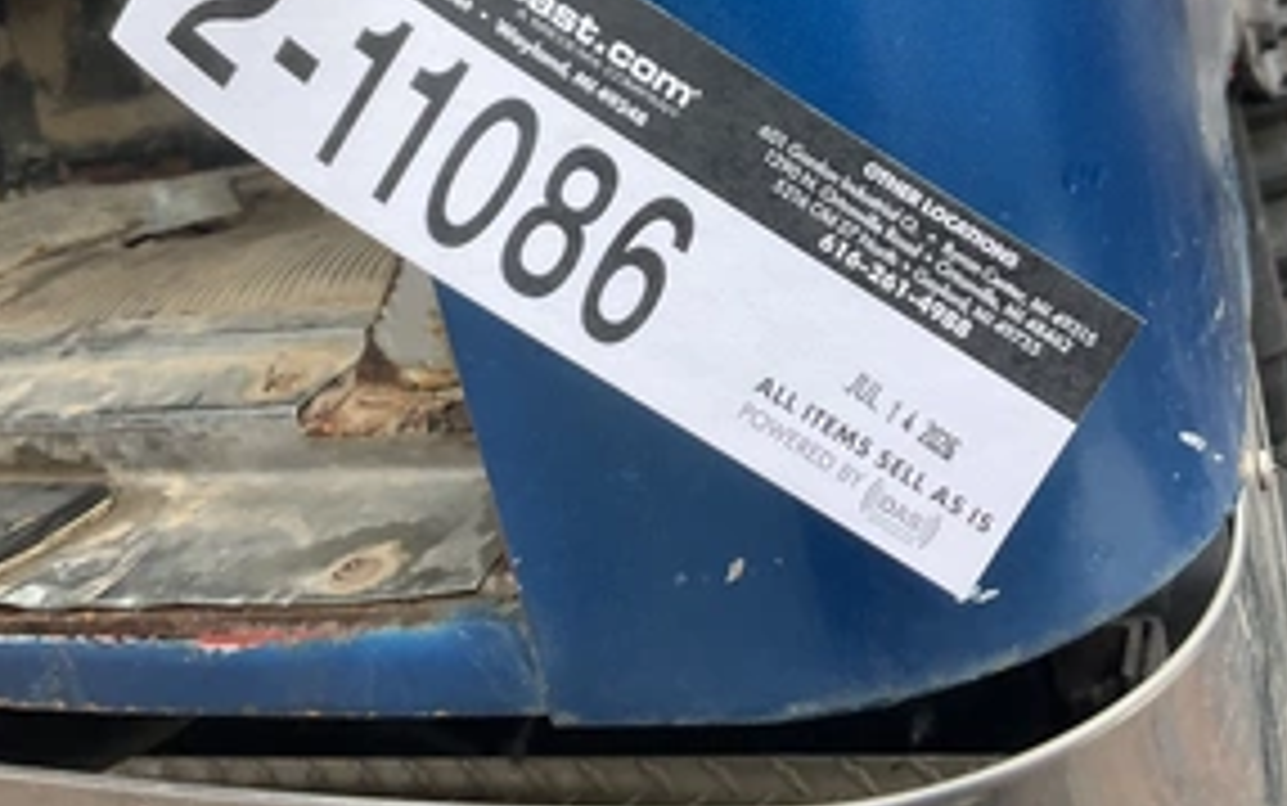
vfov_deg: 29.3
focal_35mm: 43
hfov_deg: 46.1
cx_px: 706
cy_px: 171
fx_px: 1509
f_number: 1.8
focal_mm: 3
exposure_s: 1/178
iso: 20
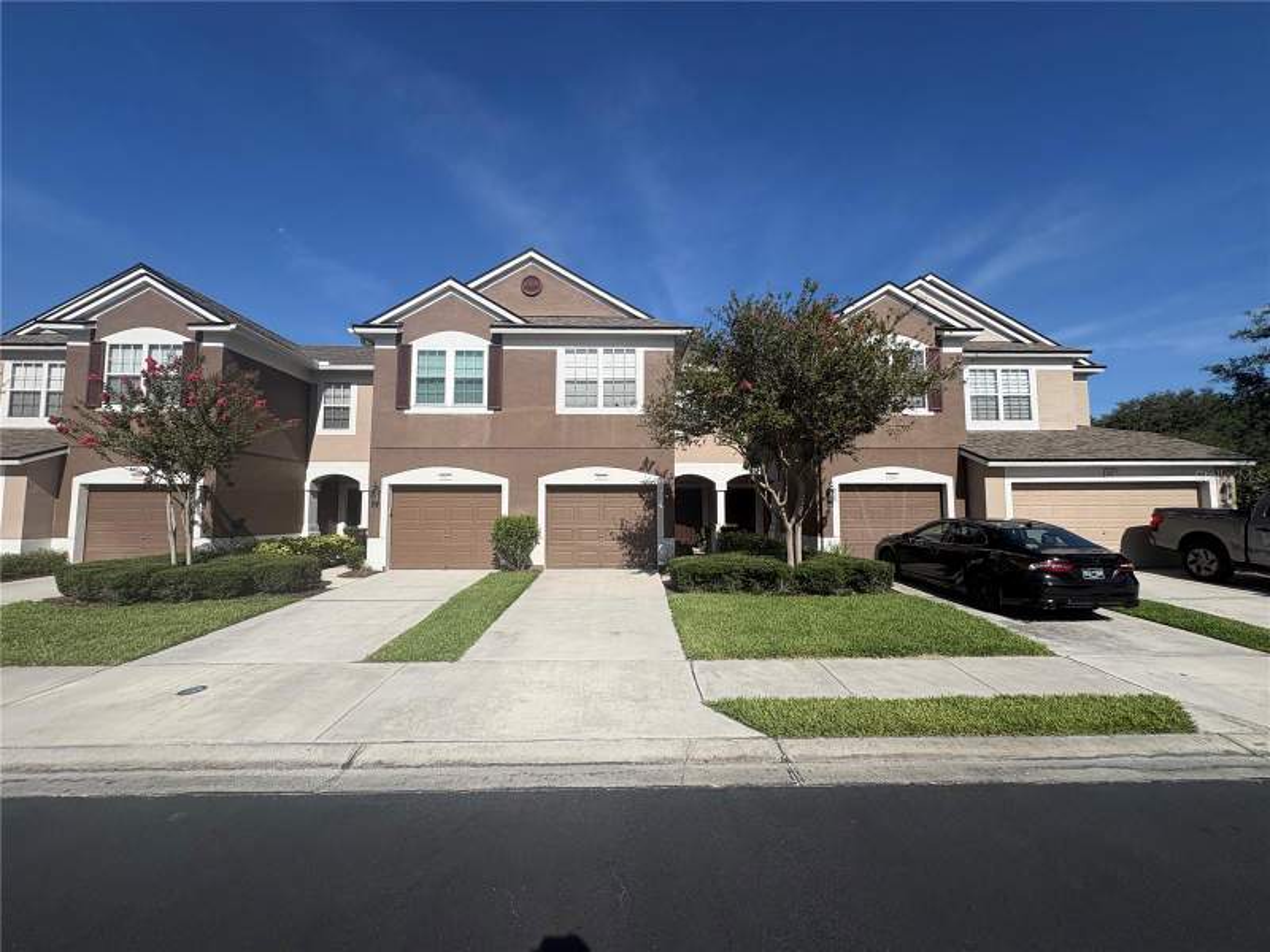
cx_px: 635
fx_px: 514
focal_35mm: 14
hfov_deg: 102.1
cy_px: 476
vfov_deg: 85.7
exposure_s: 1/3390
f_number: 2.2
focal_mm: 2.22
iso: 50
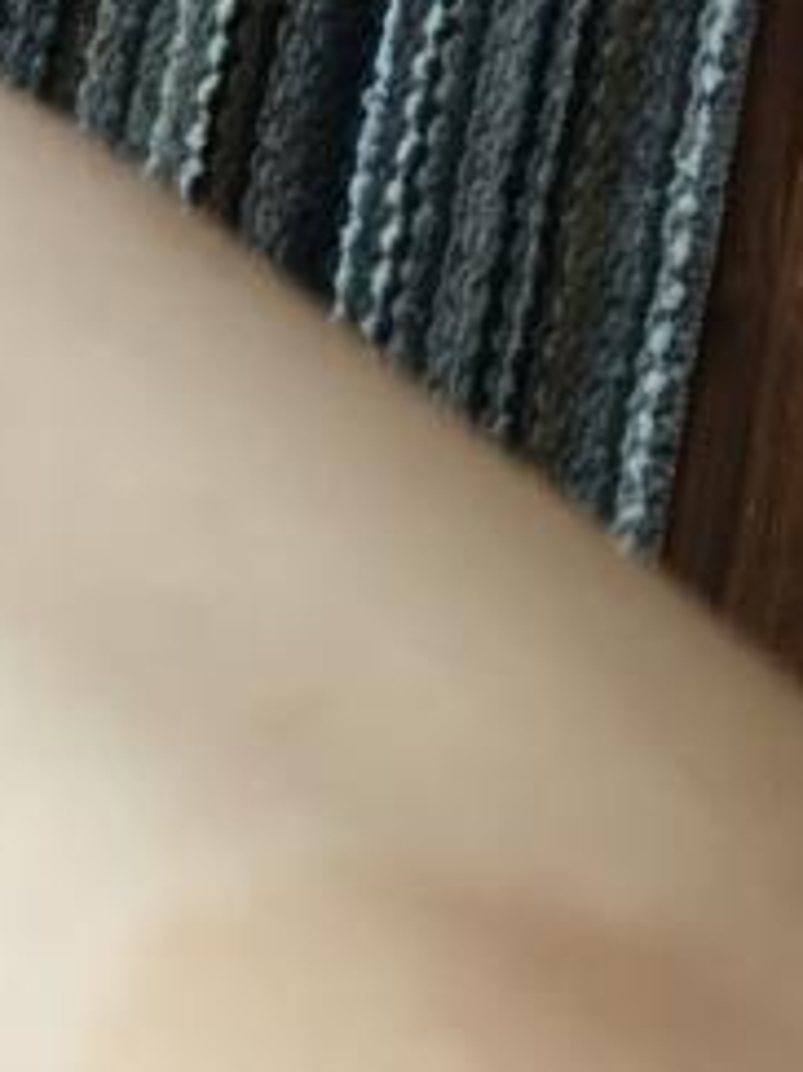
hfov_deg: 13.1
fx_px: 3405
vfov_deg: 17.8
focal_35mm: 110
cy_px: 234
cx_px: -132
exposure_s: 1/17
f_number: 2.2
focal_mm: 4.15
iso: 200
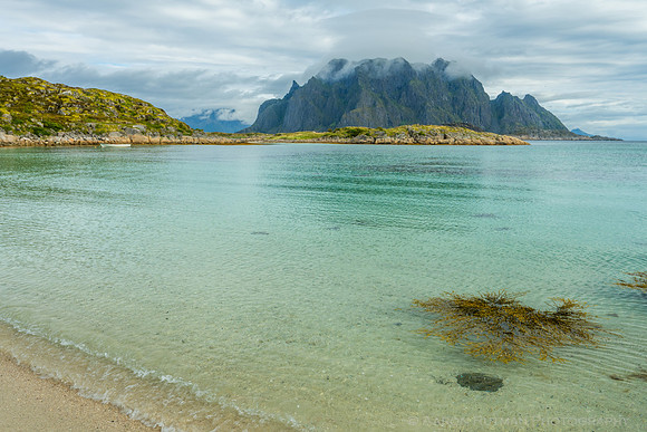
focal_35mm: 30
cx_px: 324
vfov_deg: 44.1
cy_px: 216
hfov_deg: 62.5
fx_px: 533
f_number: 10
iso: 200
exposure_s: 1/125
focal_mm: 29
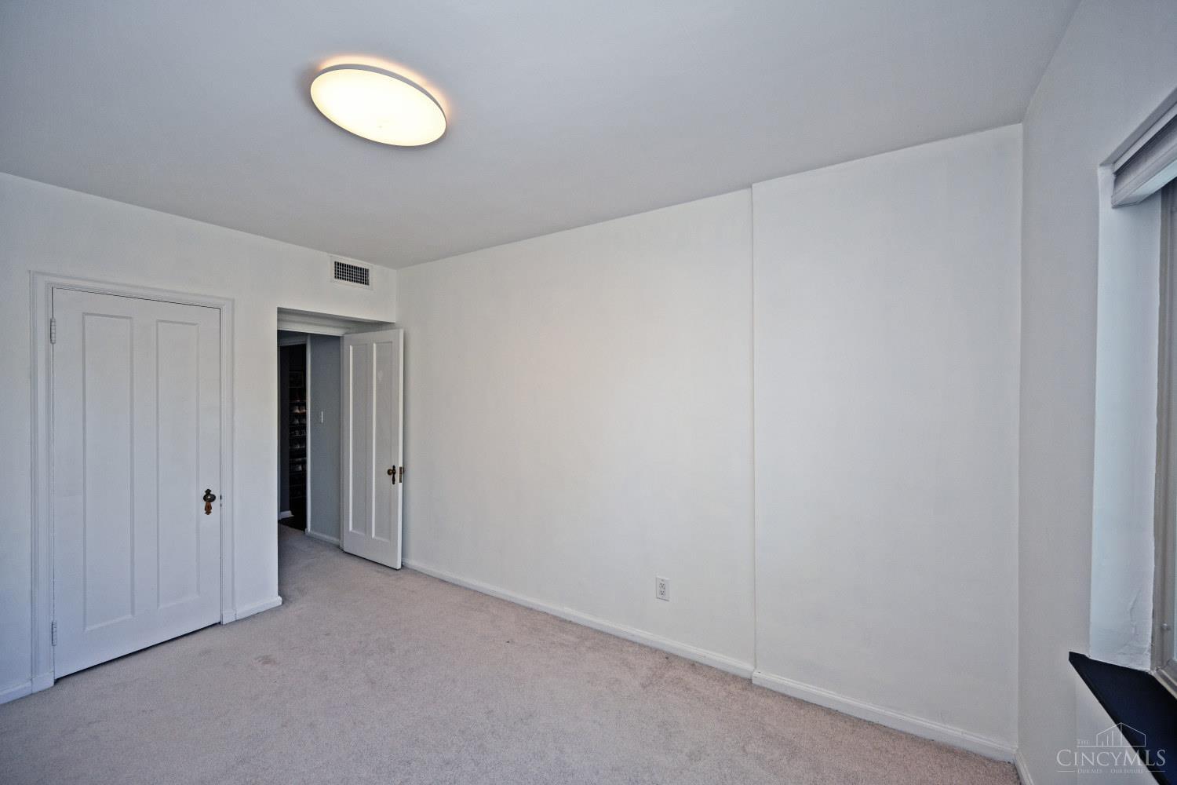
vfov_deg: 81.2
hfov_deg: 104.3
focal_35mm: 14
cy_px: 392
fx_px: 458
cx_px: 588
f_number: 5
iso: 200
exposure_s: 1/80
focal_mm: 14
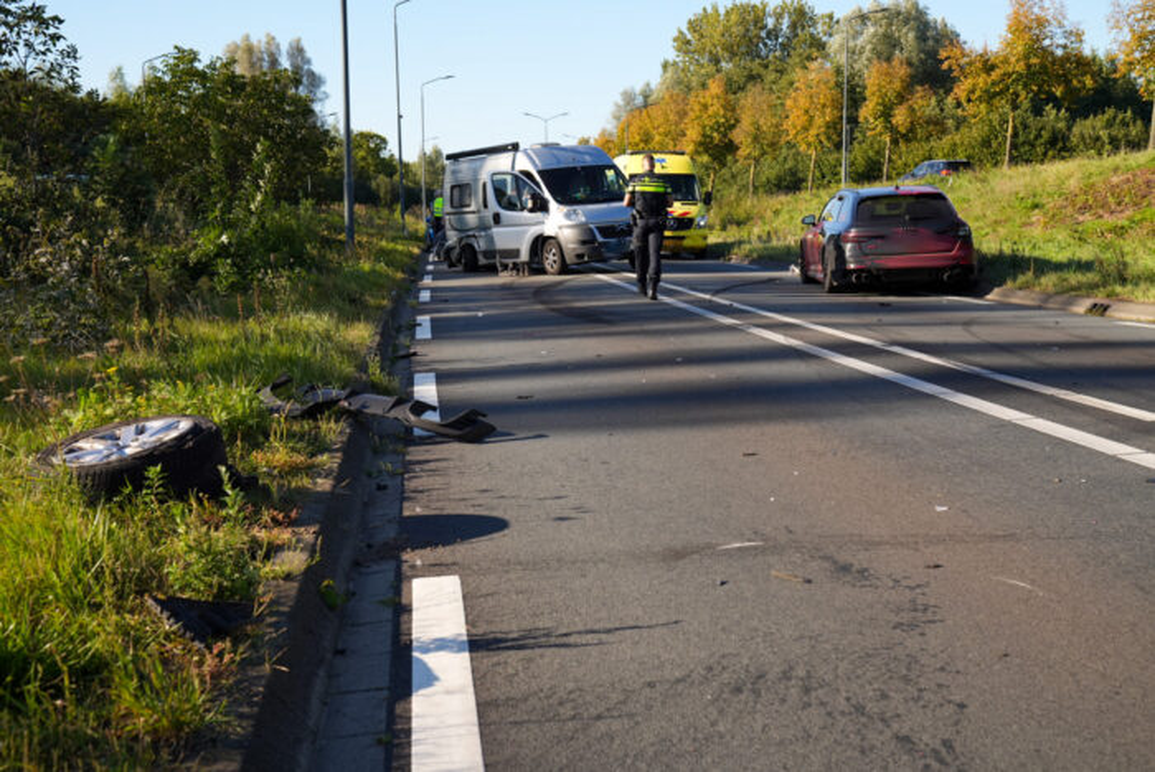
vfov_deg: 30.6
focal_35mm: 44
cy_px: 386
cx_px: 578
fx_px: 1413
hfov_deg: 44.5
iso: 400
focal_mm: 44
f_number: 6.3
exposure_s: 1/640
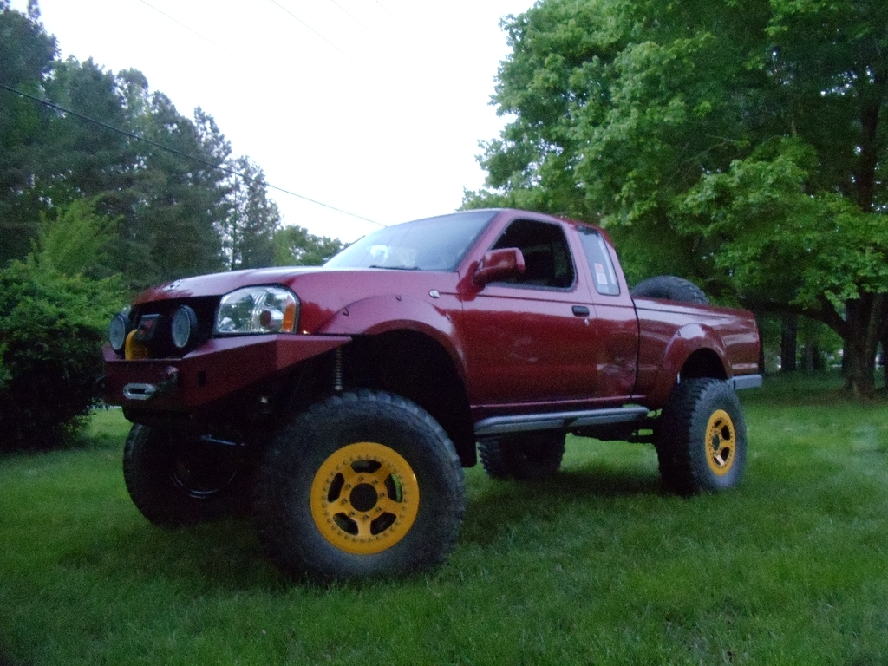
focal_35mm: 44
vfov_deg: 32.9
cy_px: 333
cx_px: 444
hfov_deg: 42.9
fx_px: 1129
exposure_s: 1/8
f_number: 3.5
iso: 800
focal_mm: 6
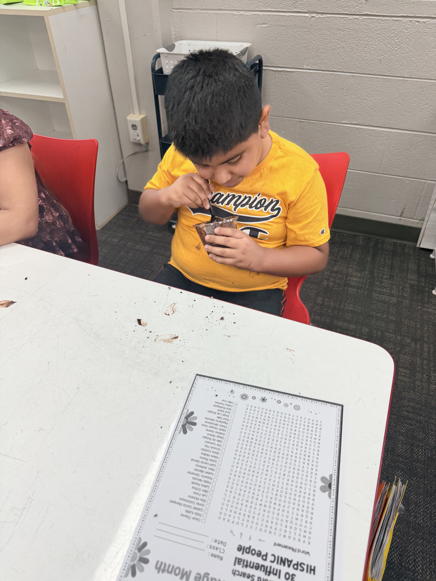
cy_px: 290
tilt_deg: -42.8
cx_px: 218
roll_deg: +3.0
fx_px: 403
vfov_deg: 71.6
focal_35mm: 24
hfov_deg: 56.8
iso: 80
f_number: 1.78
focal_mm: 6.76
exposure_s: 1/120
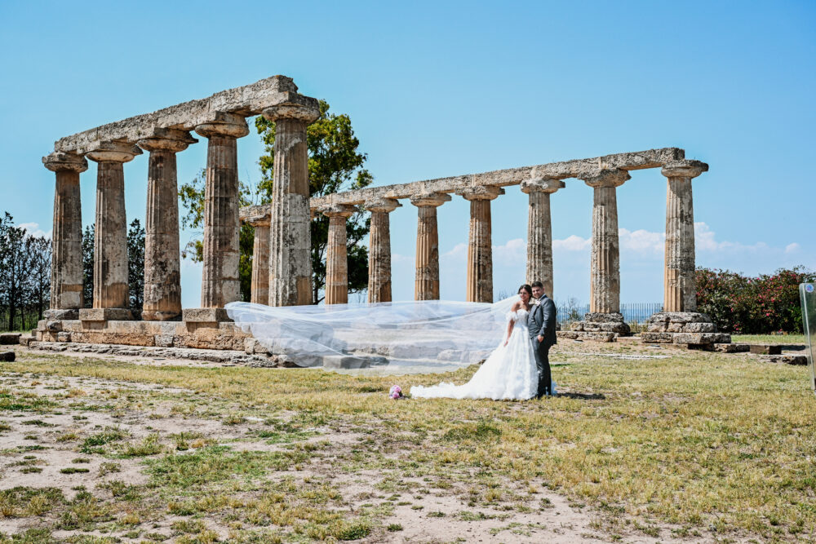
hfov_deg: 49.5
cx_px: 408
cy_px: 272
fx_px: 884
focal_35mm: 39
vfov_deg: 34.2
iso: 400
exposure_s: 1/800
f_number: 9
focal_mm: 39
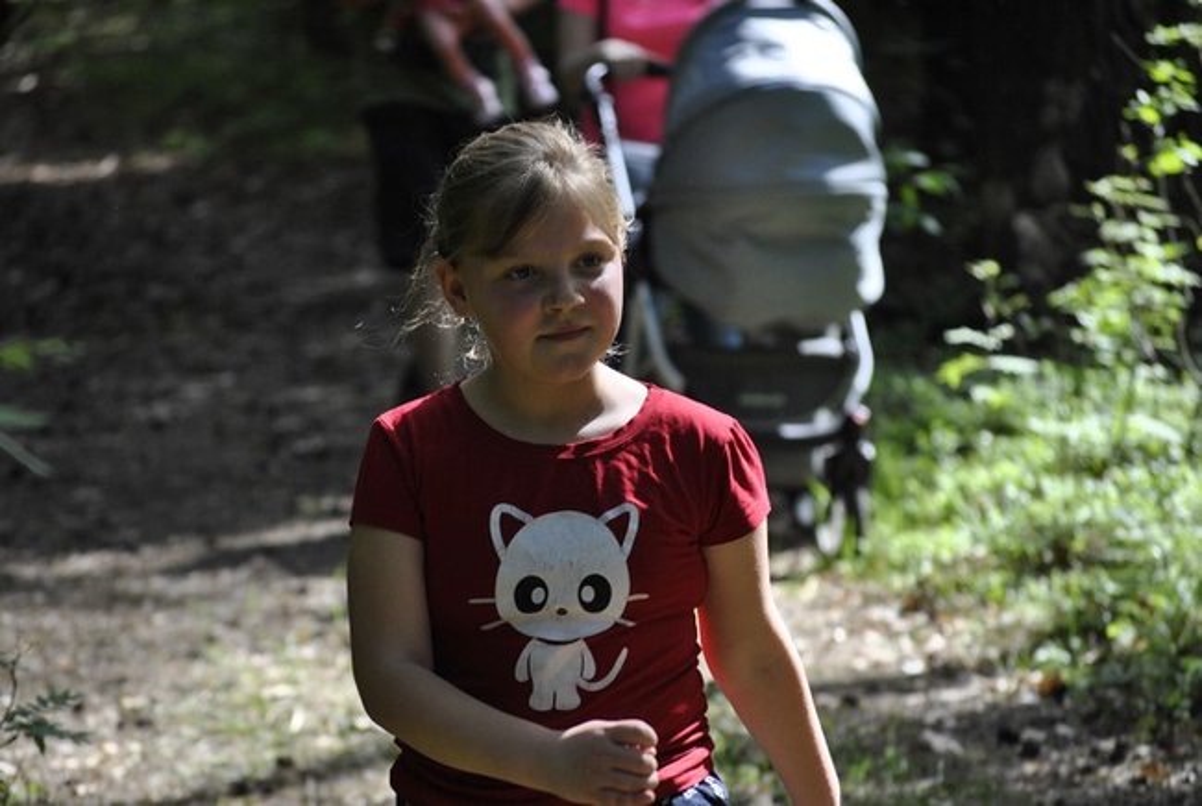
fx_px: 6021
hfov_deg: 11.4
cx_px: 601
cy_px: 403
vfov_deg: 7.7
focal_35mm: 180
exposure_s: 1/500
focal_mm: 120
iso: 450
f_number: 4.8
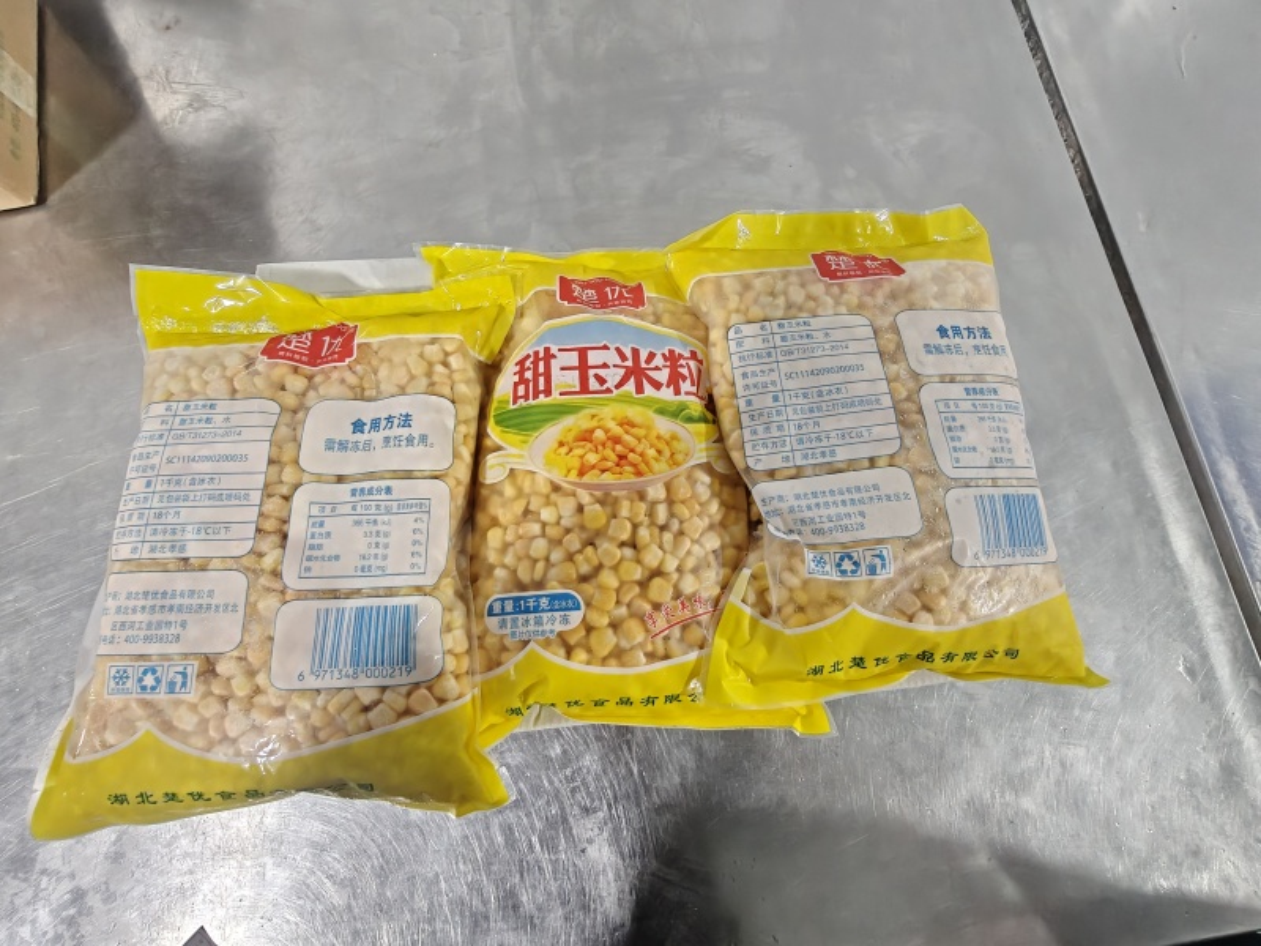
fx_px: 546
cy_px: 473
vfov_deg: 81.7
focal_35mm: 15
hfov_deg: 98.2
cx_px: 630
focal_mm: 2.3
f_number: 2
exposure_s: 1/63
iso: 6400
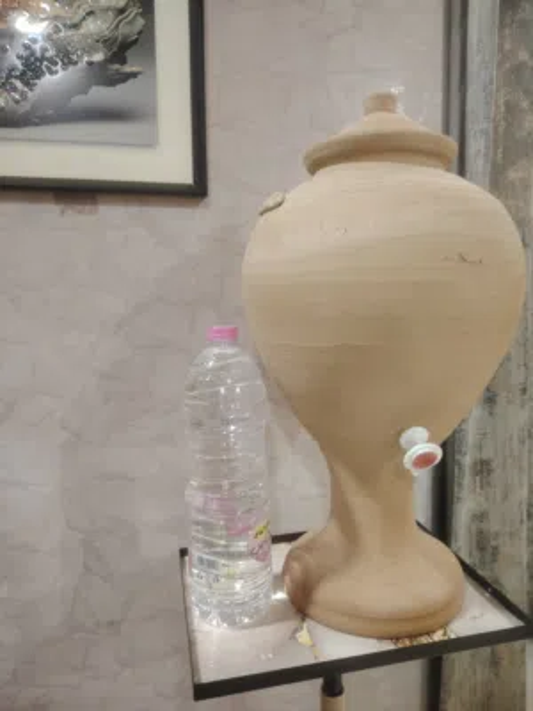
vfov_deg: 71.6
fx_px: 493
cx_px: 266
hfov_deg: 56.8
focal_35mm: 24
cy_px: 356
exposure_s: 1/33.3
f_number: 1.75
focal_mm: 5.25
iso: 1453
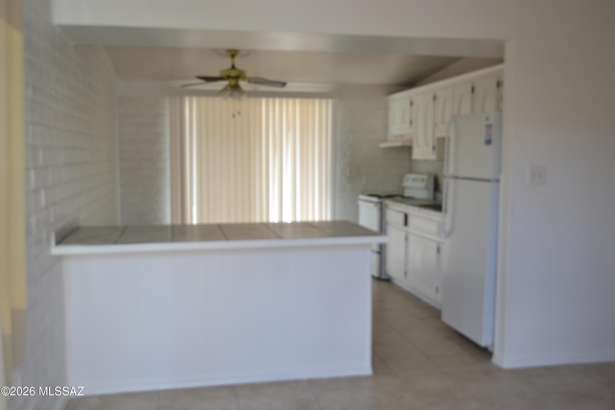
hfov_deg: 53.1
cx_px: 308
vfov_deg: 36.9
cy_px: 205
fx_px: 615
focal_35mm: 36
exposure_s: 1/80
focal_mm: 24
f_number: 4.5
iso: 400
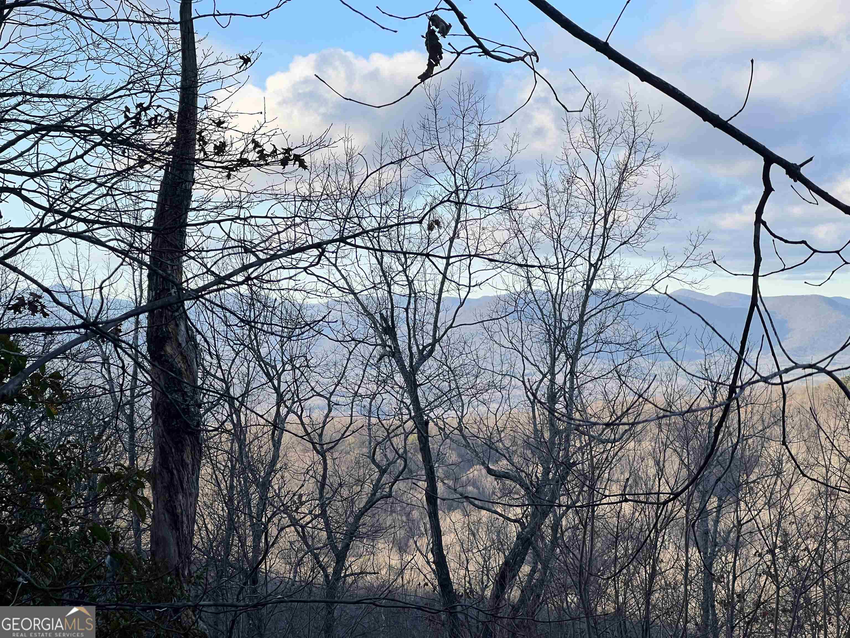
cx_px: 425
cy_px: 319
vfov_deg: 19.1
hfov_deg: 25.3
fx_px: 1891
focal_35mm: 77
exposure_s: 1/303
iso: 32
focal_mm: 9
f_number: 2.8
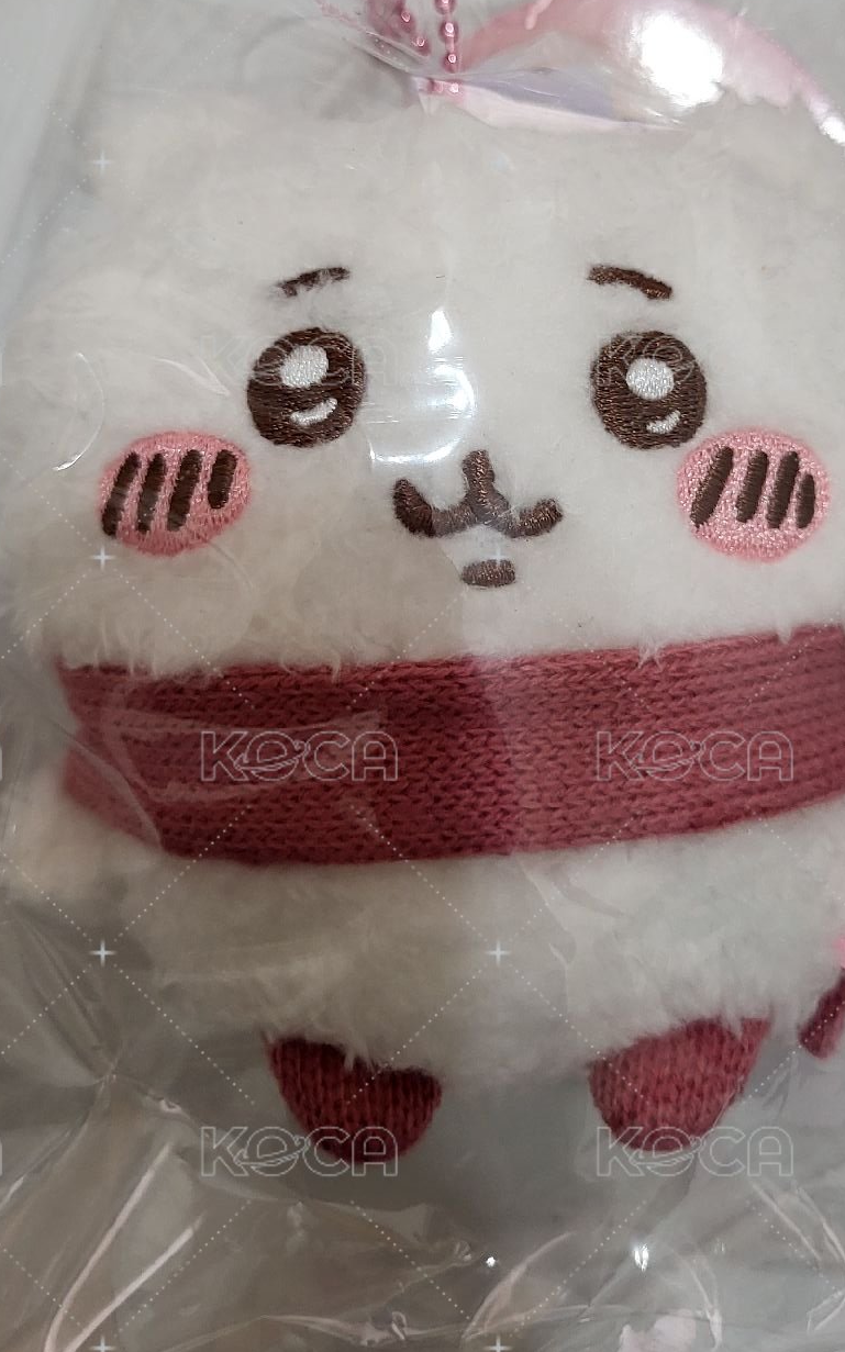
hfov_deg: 29.8
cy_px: 425
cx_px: 498
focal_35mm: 43
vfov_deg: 45.4
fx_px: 1585
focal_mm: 5.4
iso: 200
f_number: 1.8
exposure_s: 1/40
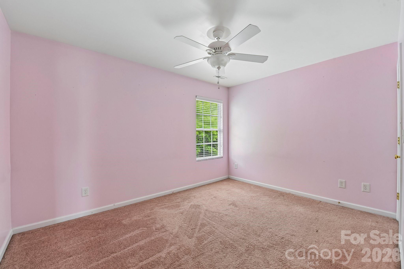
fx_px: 168
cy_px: 134
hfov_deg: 100.4
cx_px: 202
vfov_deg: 77.3
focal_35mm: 15
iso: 200
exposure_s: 1/8
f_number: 8
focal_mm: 15
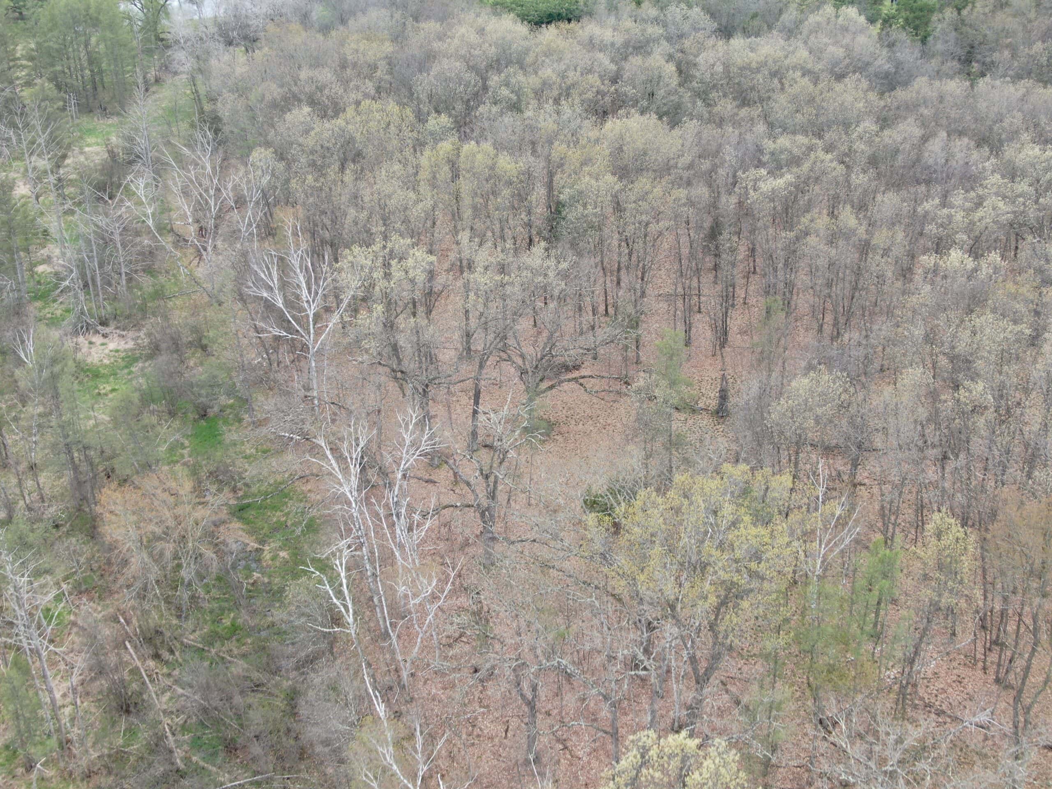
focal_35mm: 42
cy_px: 394
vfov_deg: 34.3
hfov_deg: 44.8
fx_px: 1276
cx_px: 526
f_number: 3.5
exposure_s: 1/120
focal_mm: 7.23
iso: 100
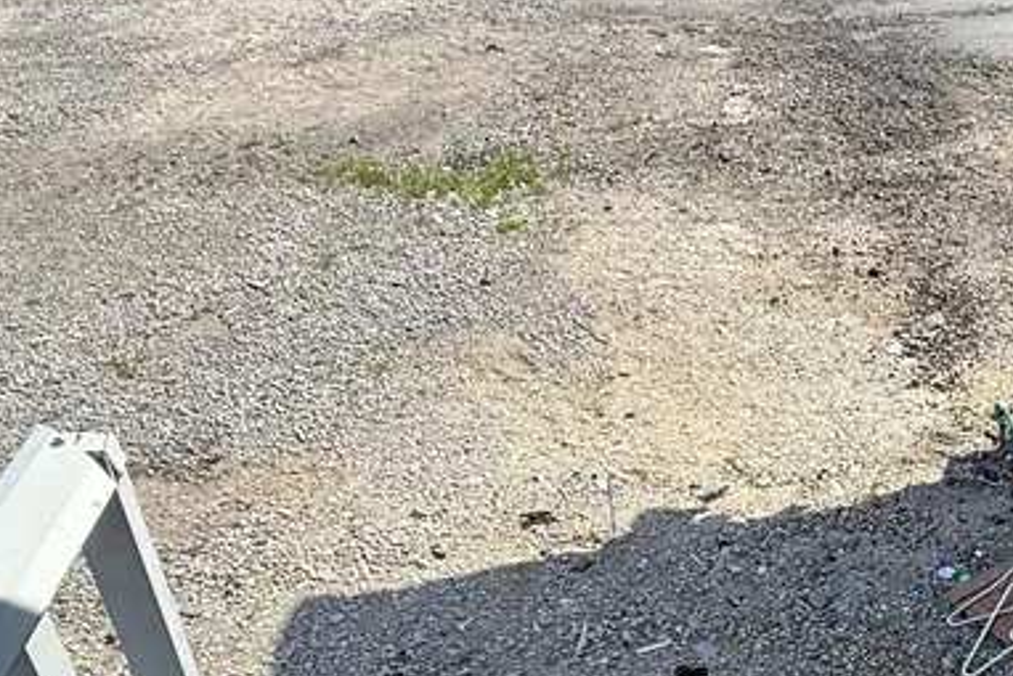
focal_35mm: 39
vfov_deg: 31.9
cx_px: 994
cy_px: 655
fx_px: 1098
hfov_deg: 43.1
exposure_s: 1/686
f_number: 2.2
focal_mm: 2.22
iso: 50
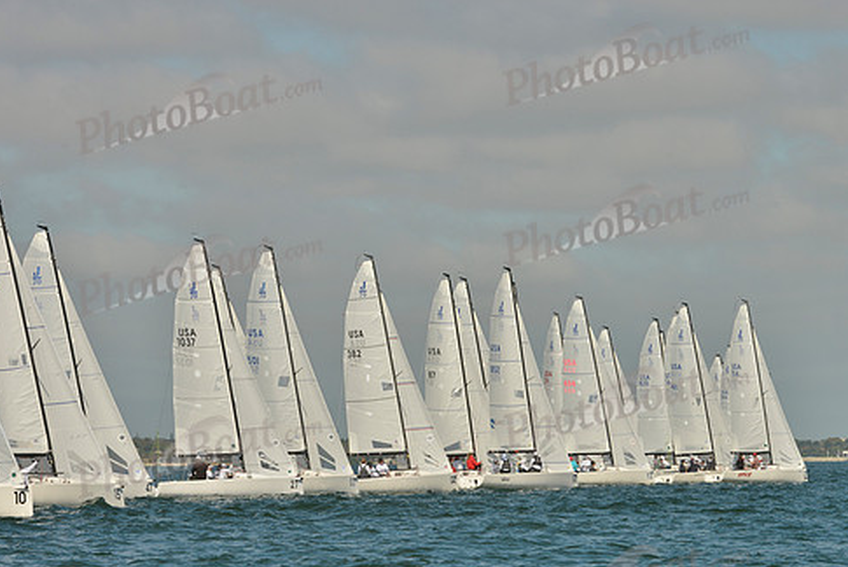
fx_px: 5633
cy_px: 337
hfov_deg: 8.6
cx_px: 414
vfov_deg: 5.8
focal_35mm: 239
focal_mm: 200
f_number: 11
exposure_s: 1/800
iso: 280
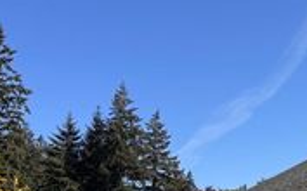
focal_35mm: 72
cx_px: 364
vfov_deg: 17.5
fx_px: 601
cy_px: 204
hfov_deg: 25.8
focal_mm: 6.76
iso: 80
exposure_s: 1/3802
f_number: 1.78
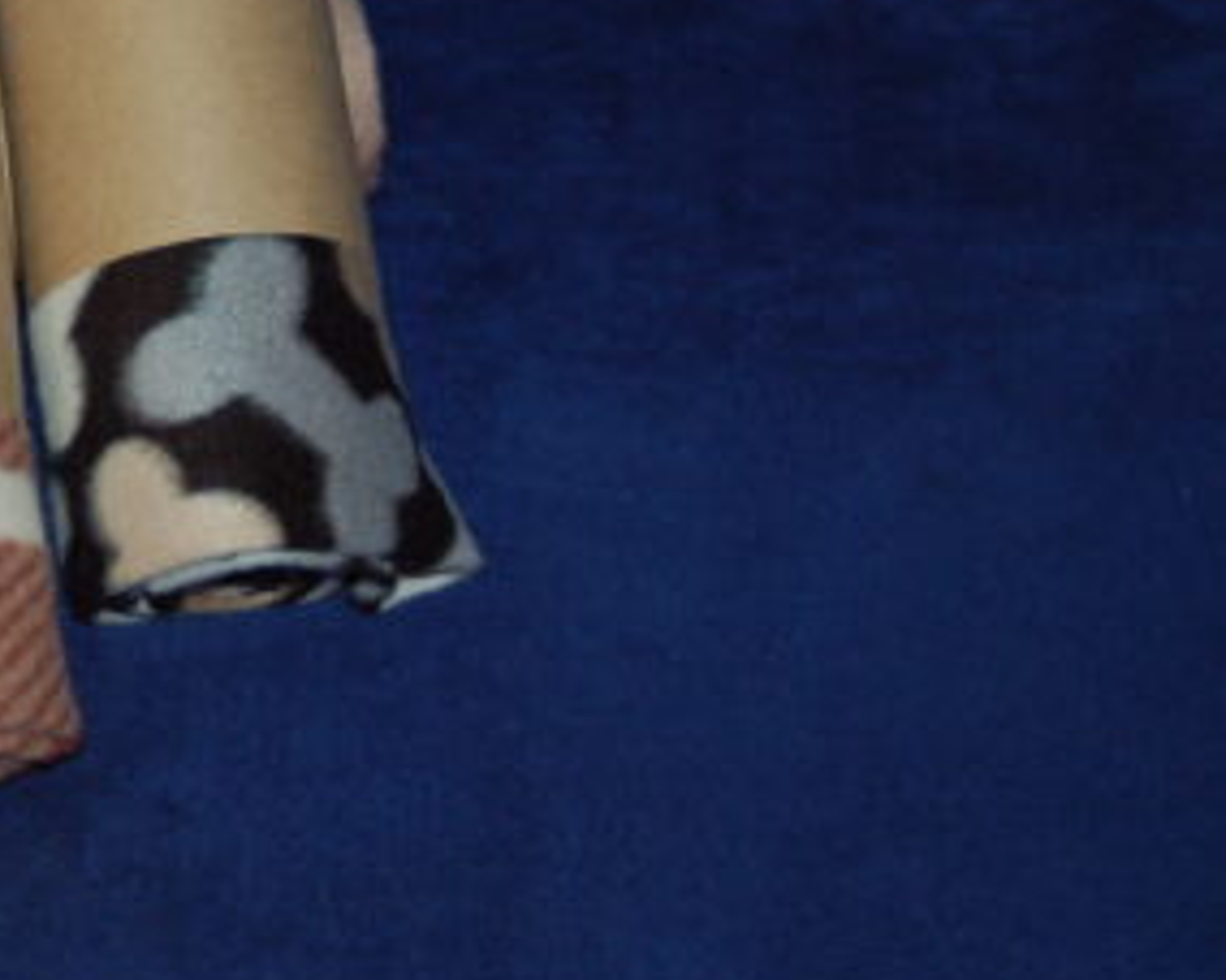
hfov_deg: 18.5
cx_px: 13
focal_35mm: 101
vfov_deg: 15.1
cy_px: 207
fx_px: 3664
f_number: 3.8
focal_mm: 34
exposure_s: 1/60
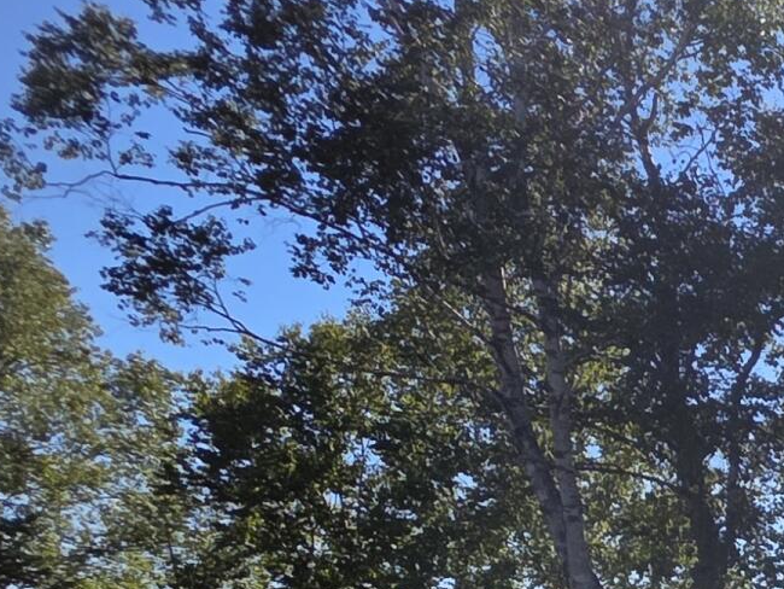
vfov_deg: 19.1
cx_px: 1504
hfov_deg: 20.0
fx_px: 1359
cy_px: 1034
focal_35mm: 60
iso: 40
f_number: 1.9
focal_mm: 2.2
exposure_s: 1/1695
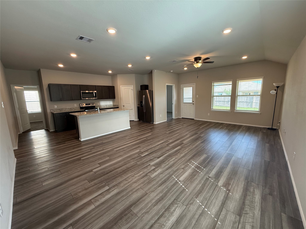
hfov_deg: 102.1
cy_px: 114
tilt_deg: -9.0
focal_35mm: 14
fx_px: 124
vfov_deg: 85.7
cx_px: 153
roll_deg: +1.1
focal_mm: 2.22
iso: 250
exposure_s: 1/120
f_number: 2.2
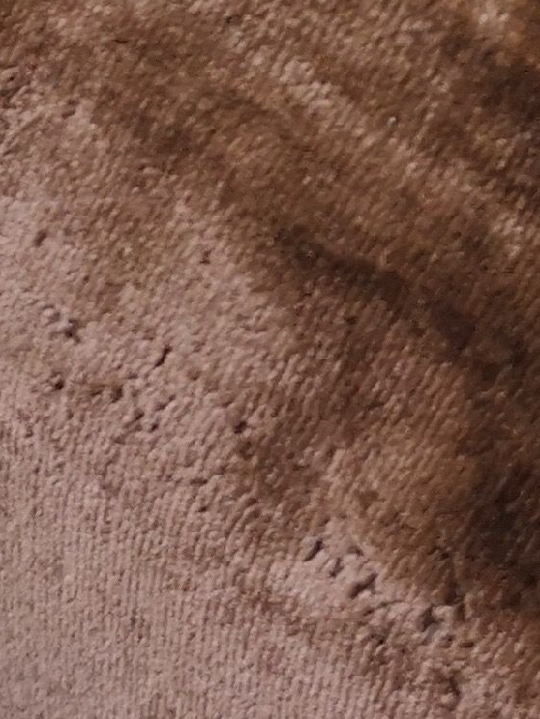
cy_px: -29
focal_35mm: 144
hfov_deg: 10.2
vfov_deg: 13.5
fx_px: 2995
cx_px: 486
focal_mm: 3.95
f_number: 1.8
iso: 250
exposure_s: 1/33.3
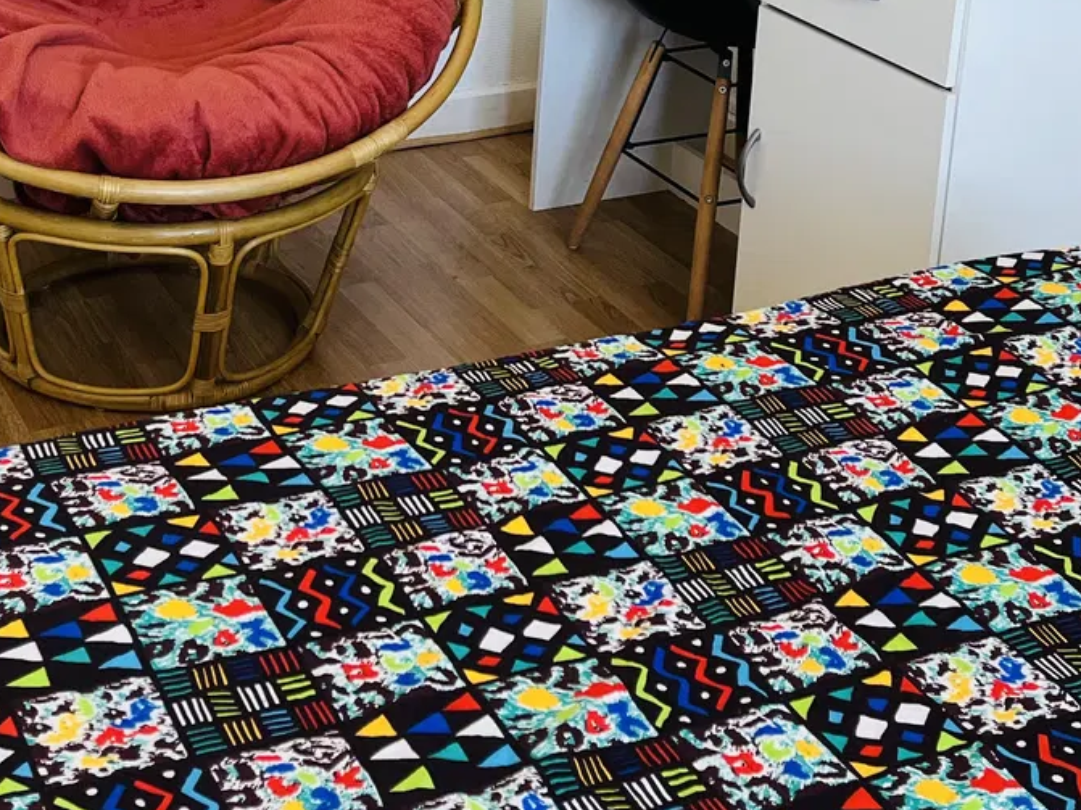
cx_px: 408
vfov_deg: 22.1
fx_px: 1936
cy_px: -132
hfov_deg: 31.1
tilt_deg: -14.7
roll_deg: -3.0
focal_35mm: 62
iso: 125
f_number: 1.6
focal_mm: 5.1
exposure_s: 1/121
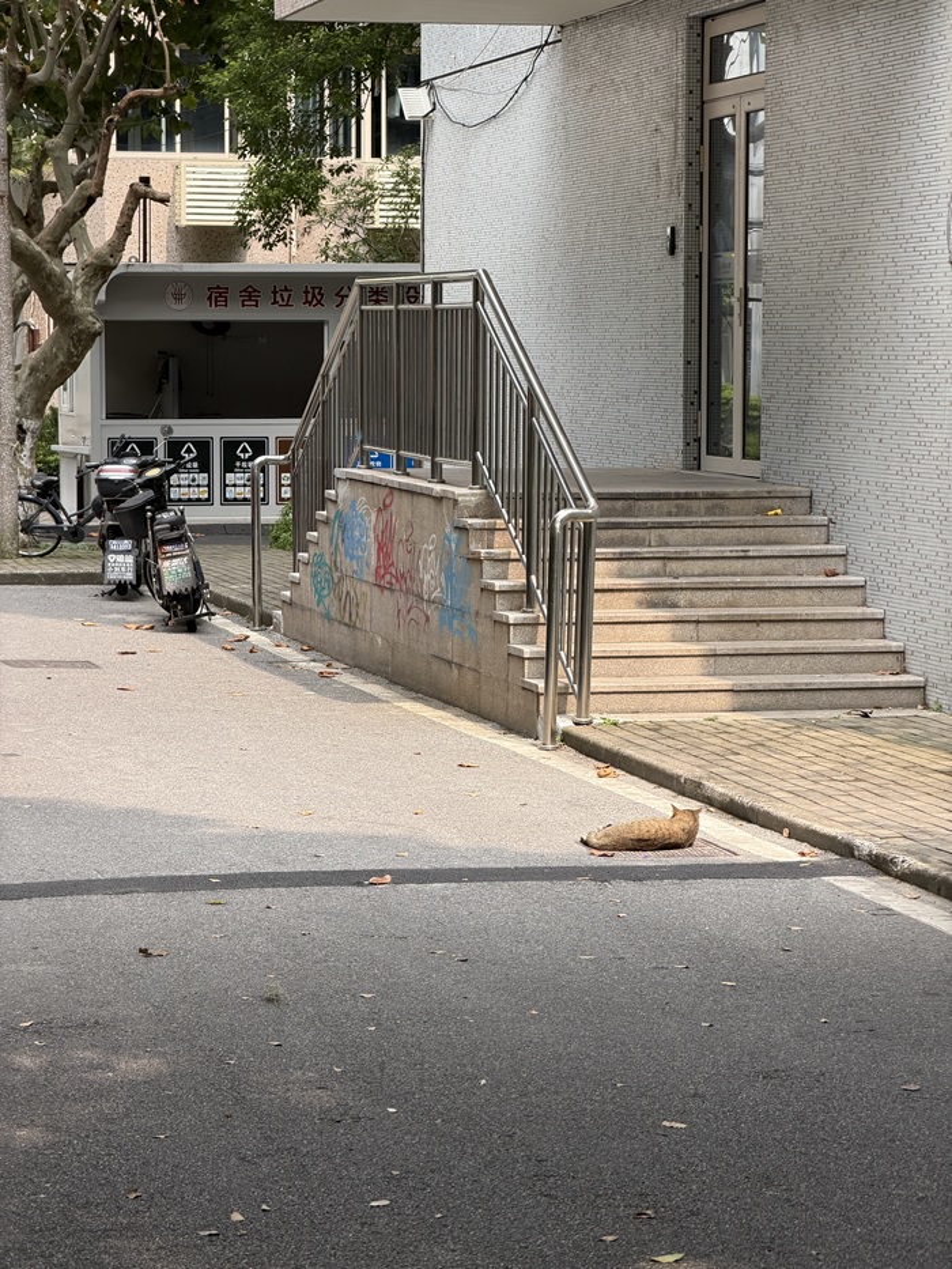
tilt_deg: -3.0
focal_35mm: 100
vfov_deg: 19.6
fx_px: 3666
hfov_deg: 14.8
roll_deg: -0.6
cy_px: 634
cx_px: 476
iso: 50
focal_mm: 16.89
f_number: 2.8
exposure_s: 1/306
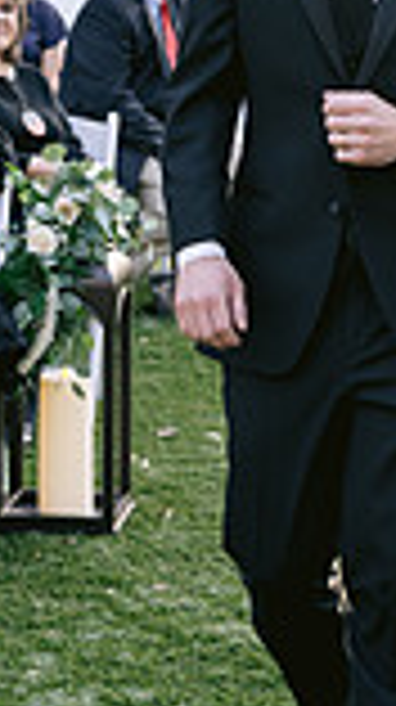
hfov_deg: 7.9
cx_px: 644
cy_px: 117
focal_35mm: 150
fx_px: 2808
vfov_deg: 14.2
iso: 400
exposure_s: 1/200
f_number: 4
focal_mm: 50
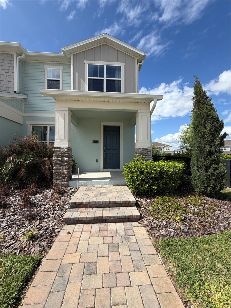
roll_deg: -0.5
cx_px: 116
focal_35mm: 14
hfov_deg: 85.7
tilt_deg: +2.5
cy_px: 154
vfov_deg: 102.1
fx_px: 125
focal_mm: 2.22
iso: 20
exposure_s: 1/914
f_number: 2.2
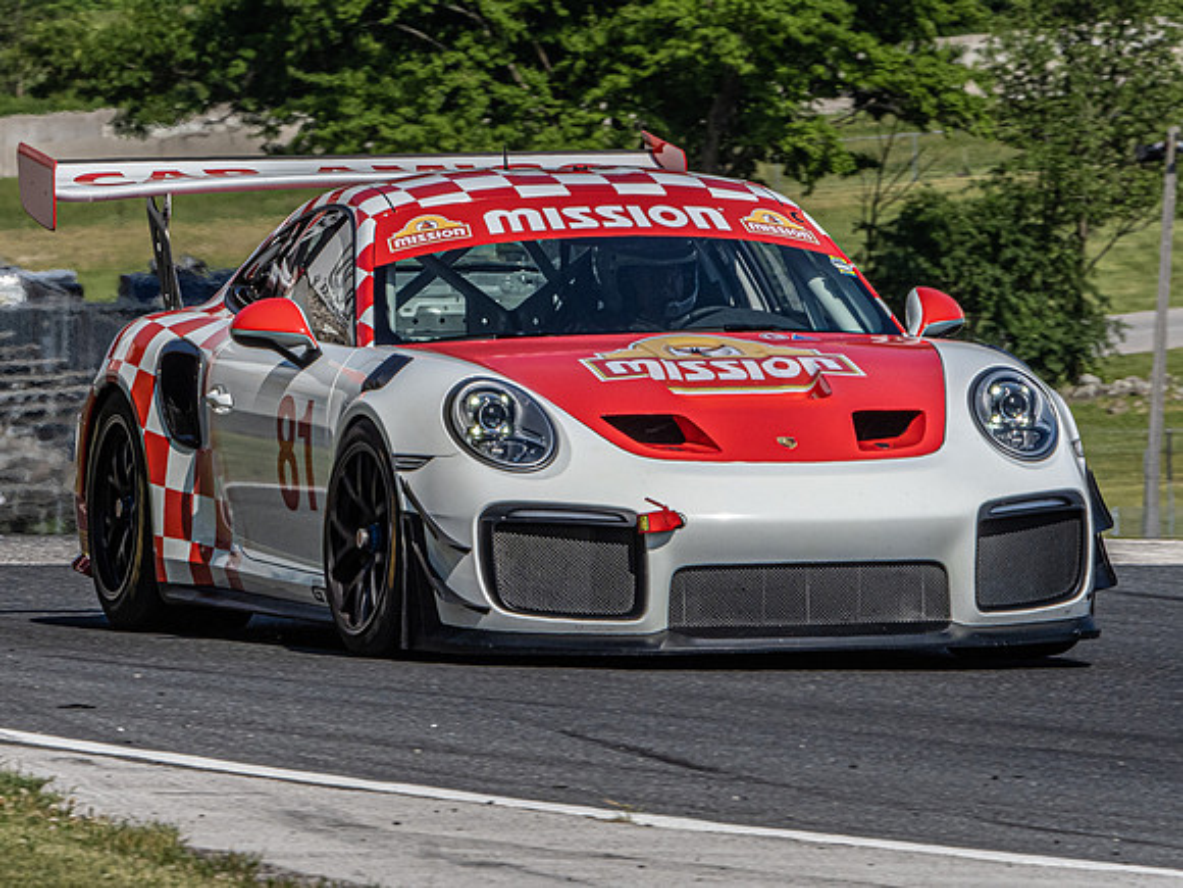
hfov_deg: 2.9
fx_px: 23333
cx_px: 511
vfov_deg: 2.2
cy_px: 384
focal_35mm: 683
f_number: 16
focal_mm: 300
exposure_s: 1/500
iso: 400
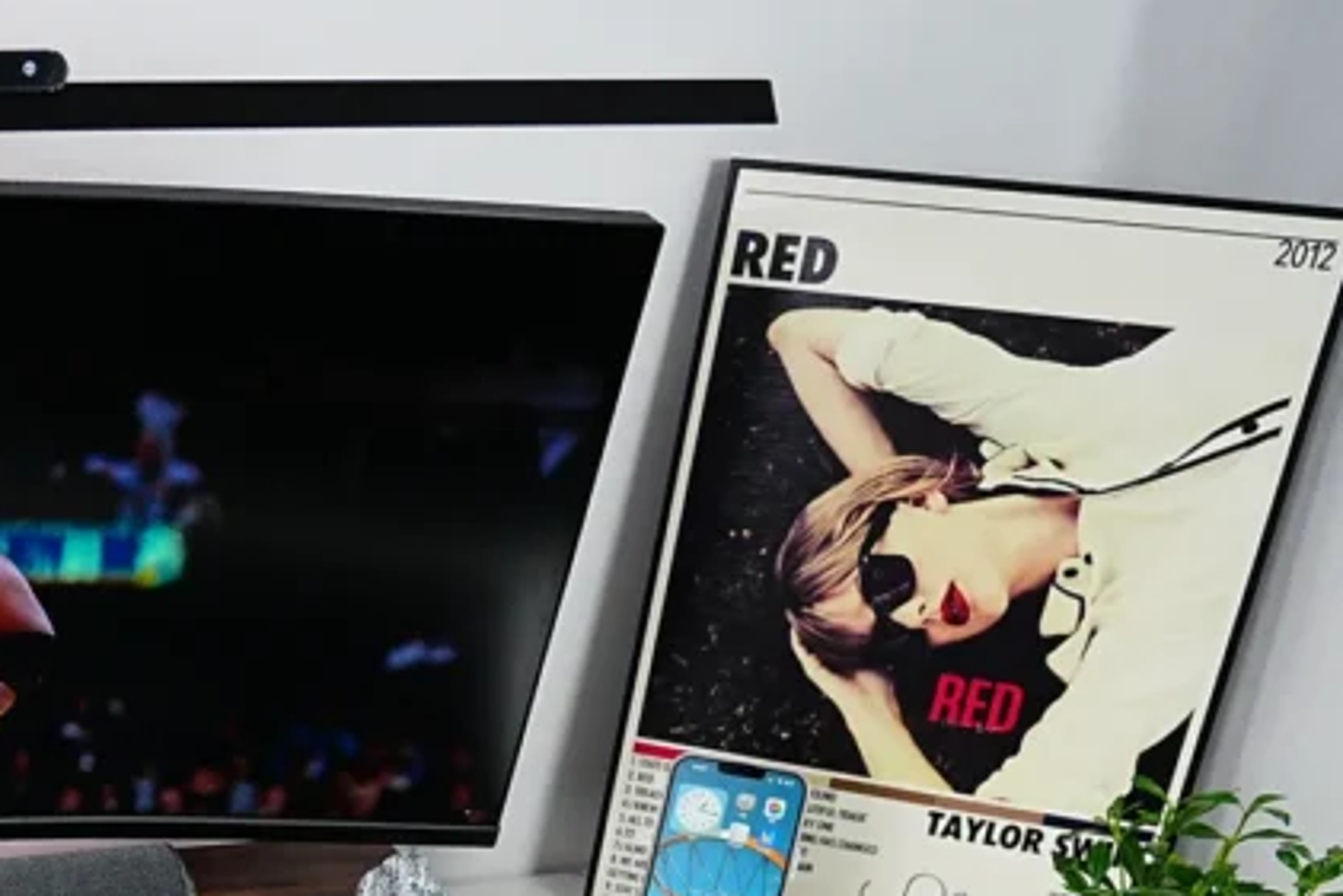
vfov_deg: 22.1
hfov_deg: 31.7
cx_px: -73
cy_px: 1057
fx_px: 2127
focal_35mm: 57
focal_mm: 24
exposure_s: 1/40
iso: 1250
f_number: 4.5
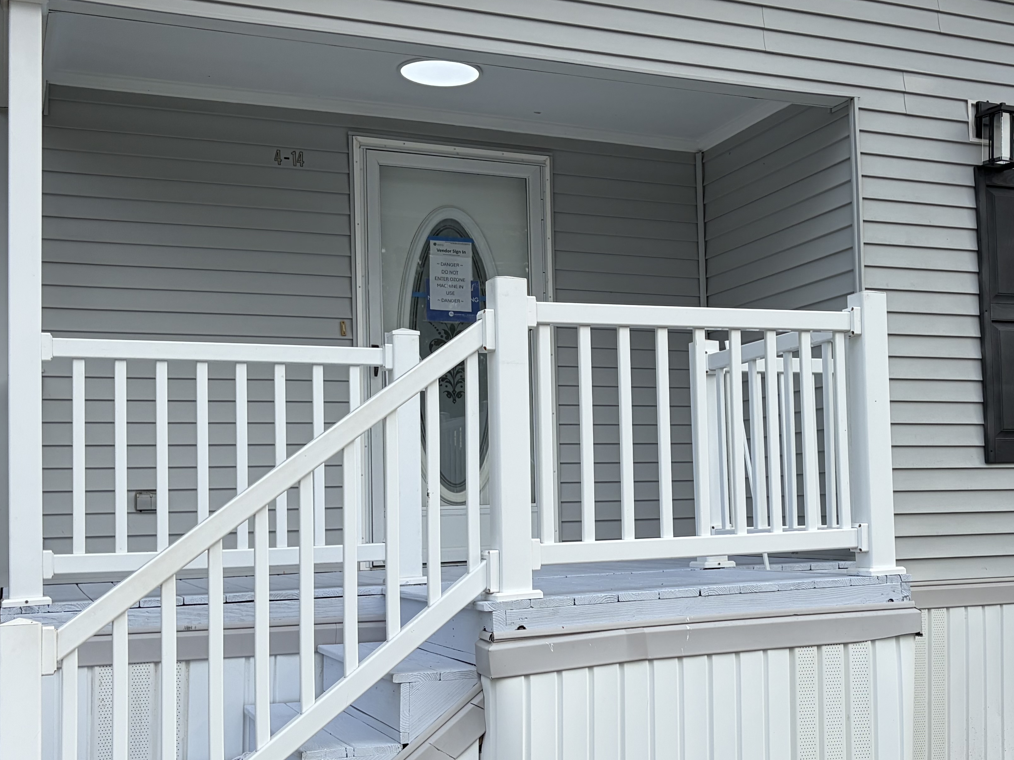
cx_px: 667
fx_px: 1347
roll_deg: +1.5
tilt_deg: +3.7
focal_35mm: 46
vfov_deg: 31.5
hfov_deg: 40.8
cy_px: 434
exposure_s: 1/2075
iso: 50
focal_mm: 5.96
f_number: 1.6
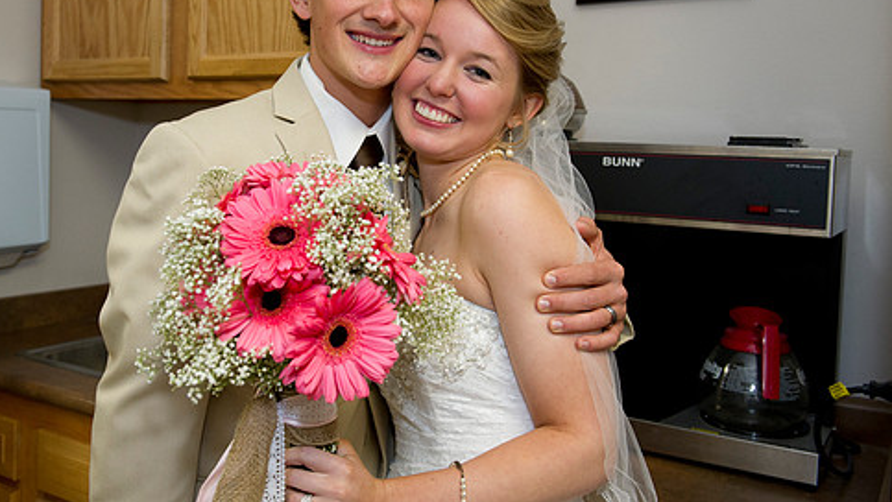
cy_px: 181
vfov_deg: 30.3
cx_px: 364
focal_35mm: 39
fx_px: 923
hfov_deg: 51.3
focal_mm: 31
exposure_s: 1/125
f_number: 4.5
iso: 1600
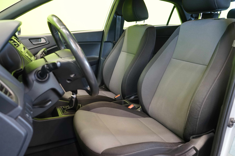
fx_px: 183
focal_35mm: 28
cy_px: 78
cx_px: 118
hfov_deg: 65.5
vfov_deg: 46.4
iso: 1600
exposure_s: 1/20
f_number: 5
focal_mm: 28
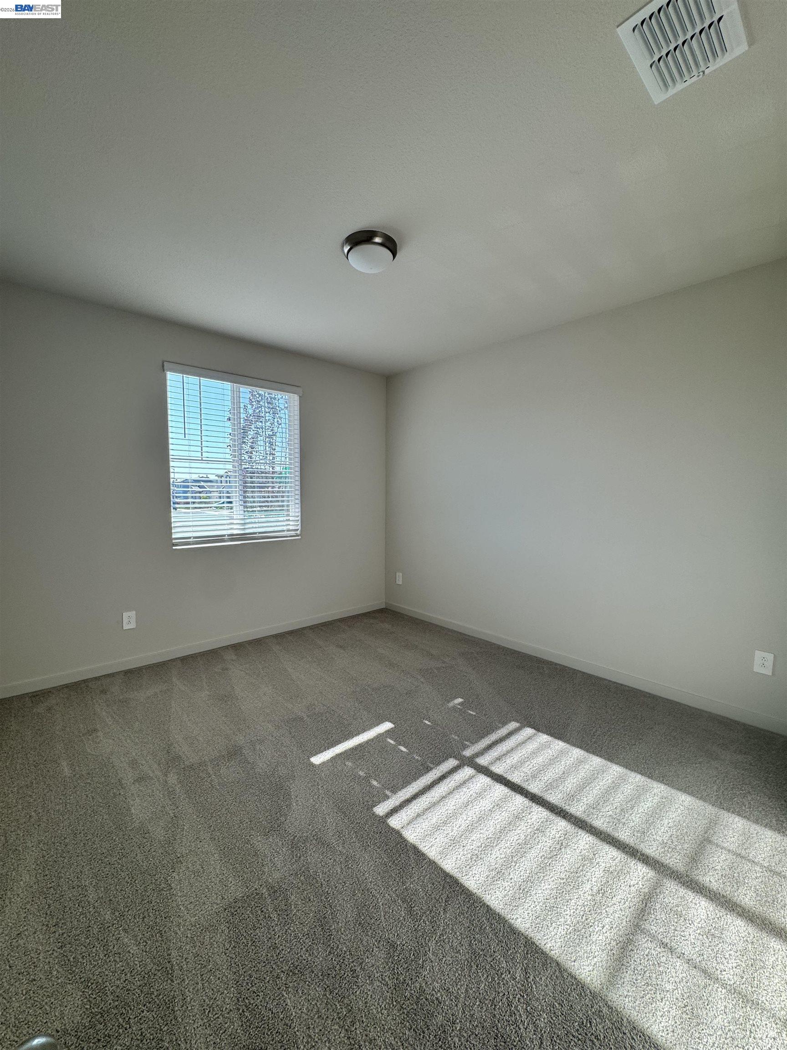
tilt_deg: -4.9
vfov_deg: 102.1
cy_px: 525
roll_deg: -0.4
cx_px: 394
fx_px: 424
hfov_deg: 85.7
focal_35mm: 14
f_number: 2.2
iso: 40
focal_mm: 2.22
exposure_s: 1/187
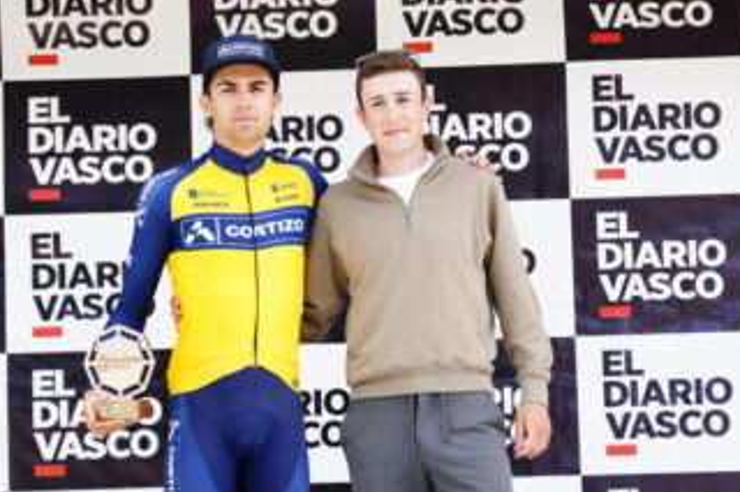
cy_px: 286
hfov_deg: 13.3
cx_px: 333
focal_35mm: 155
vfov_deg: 8.8
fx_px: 3184
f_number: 5
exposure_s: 1/1000
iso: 1000
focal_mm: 118
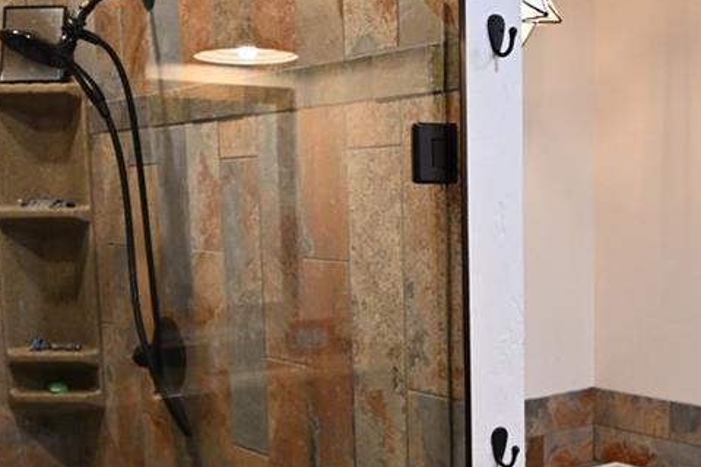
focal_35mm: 50
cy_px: 349
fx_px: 974
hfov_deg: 39.1
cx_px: 470
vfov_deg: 26.7
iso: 1400
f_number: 3.5
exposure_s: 1/125
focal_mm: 10
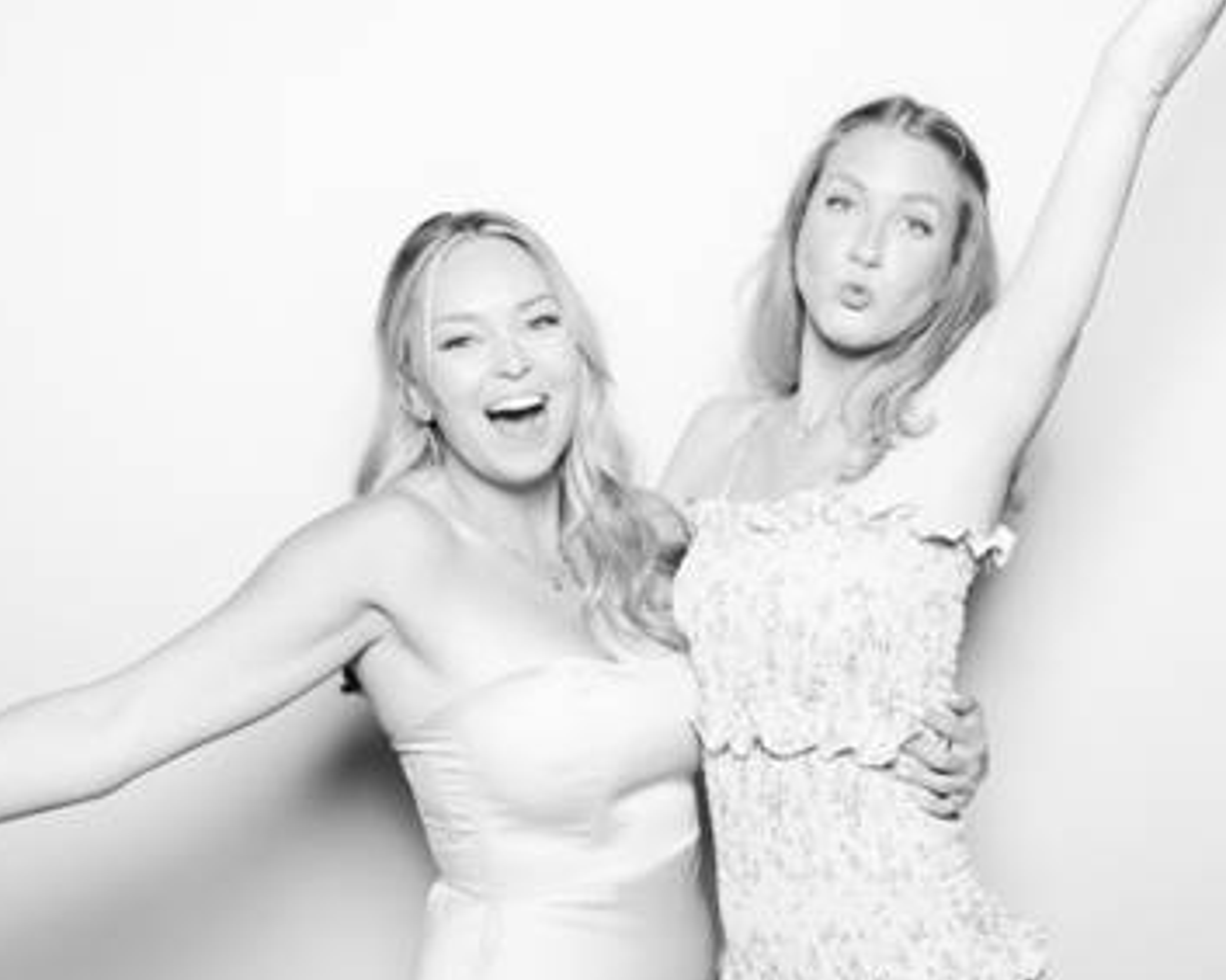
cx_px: 702
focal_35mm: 46
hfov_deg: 40.3
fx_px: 1668
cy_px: 493
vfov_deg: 32.7
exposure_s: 1/125
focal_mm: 24
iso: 320
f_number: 7.1
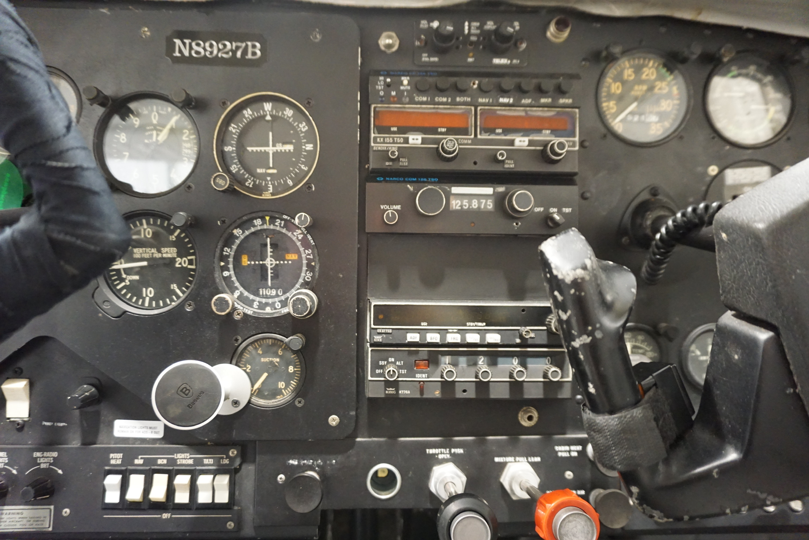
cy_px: 270
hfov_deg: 73.7
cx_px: 404
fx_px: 540
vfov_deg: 53.2
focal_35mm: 24
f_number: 3.5
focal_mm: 16
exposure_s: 1/4
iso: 3200
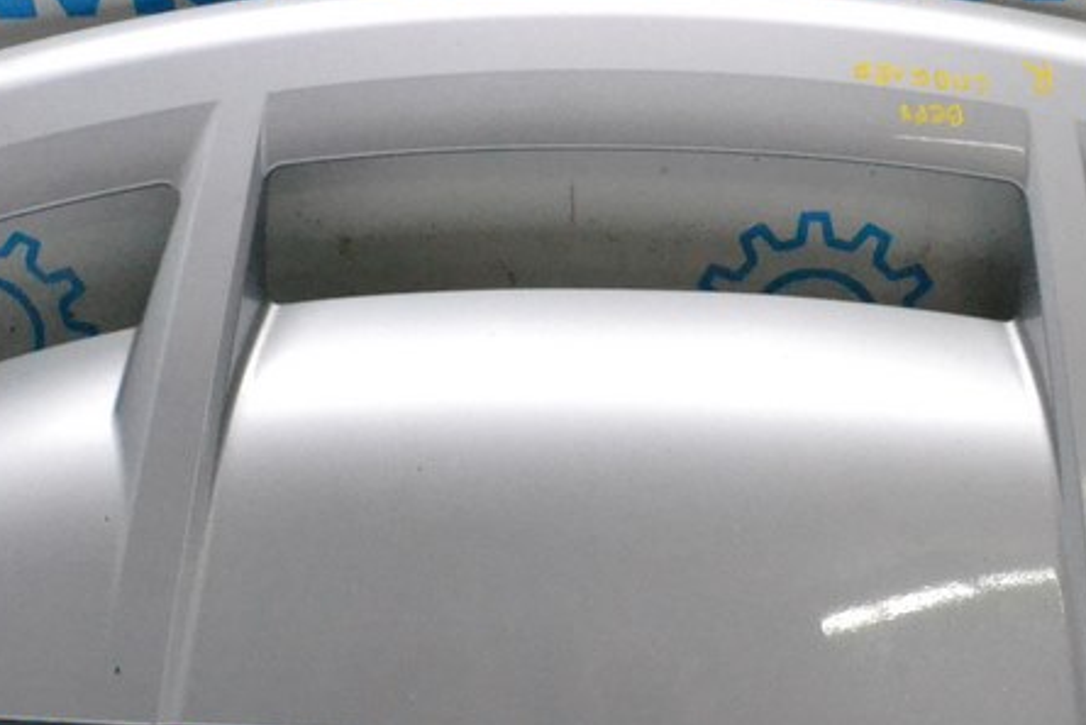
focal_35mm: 69
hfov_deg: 29.2
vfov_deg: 19.7
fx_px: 2082
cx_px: 593
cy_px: 216
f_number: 13
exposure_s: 1/100
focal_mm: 20
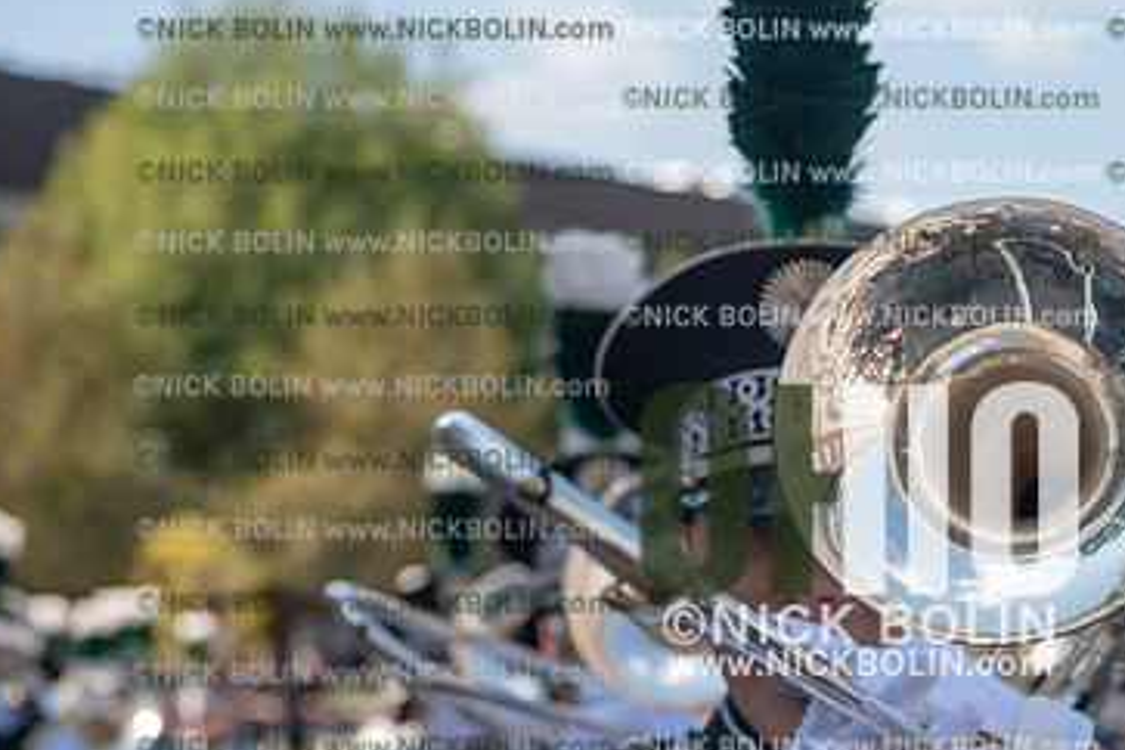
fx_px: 3500
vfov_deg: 12.2
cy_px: 532
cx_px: 858
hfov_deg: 18.1
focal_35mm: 112
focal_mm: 70
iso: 400
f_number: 5
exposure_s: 1/1600
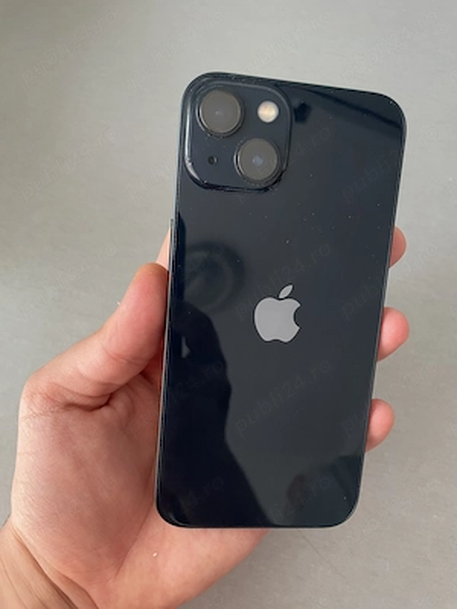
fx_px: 458
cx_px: 228
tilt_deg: -75.4
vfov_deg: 67.3
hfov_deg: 53.1
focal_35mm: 26
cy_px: 304
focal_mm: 4.2
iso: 320
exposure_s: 1/60
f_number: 1.6
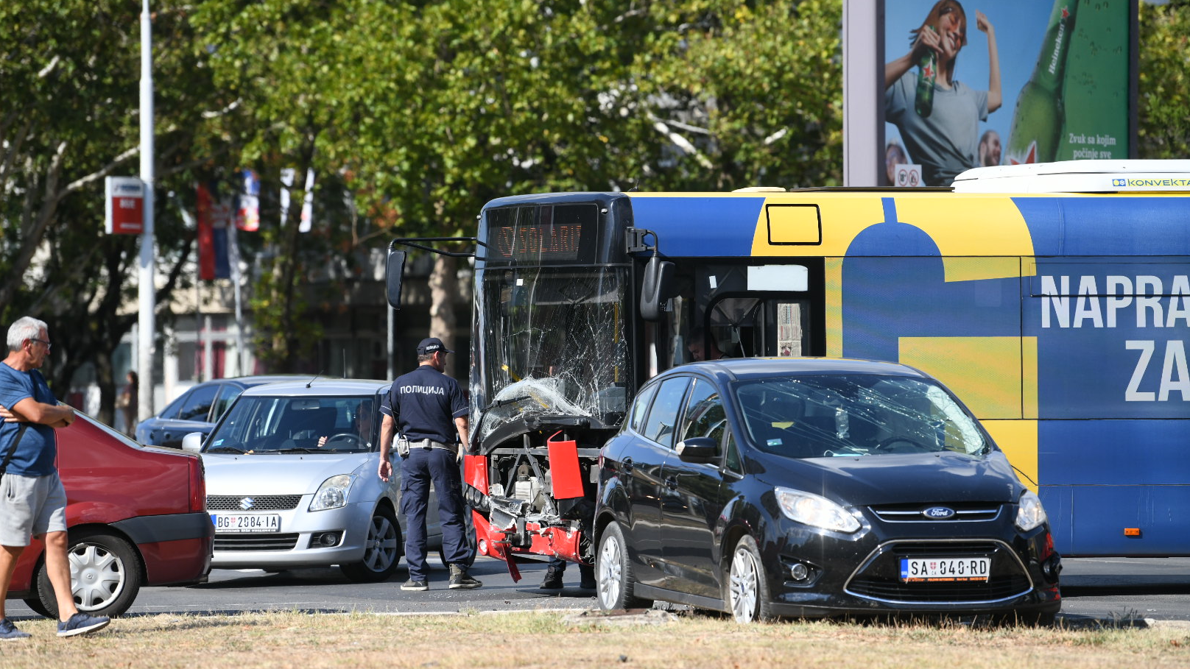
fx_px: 6626
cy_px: 347
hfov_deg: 10.3
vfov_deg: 5.8
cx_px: 594
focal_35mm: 210
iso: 800
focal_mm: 200
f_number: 4
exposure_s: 1/6400
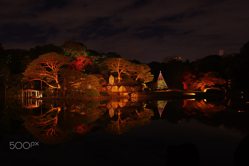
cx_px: 124
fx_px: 249
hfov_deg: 53.2
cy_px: 83
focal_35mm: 36
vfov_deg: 36.8
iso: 100
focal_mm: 24
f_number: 5.6
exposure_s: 10.8
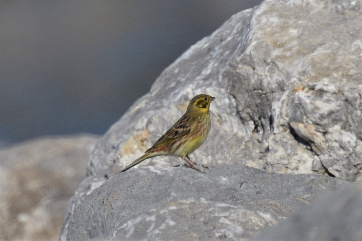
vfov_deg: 1.6
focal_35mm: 840
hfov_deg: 2.5
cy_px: 120
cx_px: 181
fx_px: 8446
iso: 200
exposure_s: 1/2500
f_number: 5.6
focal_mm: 420
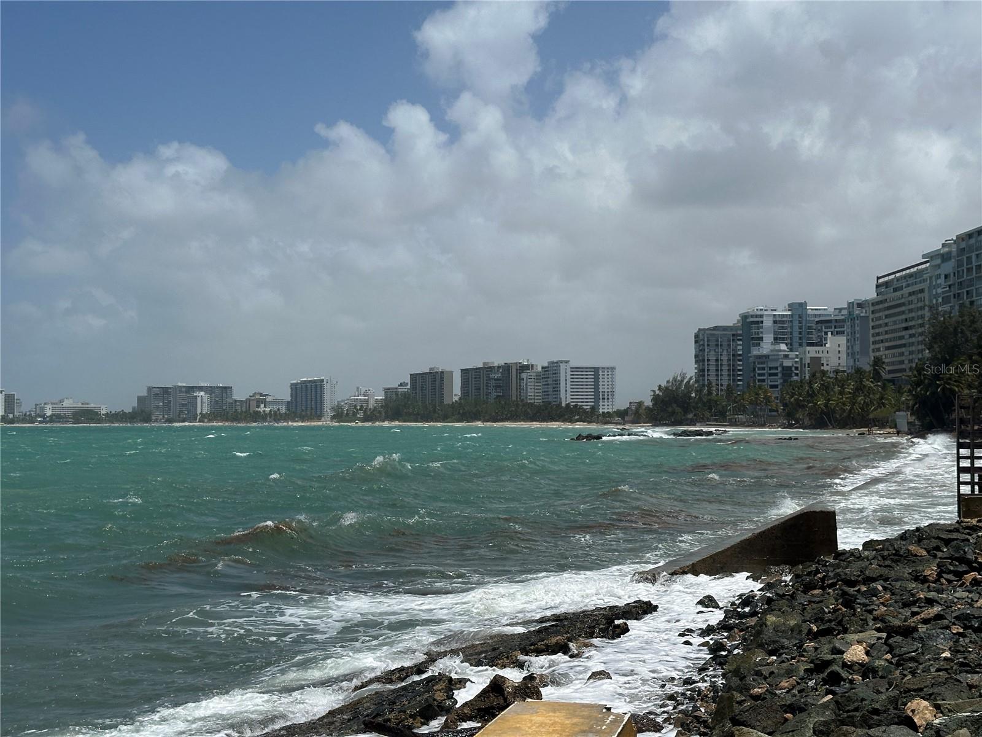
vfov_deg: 30.3
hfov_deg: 39.7
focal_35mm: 48
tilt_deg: +1.6
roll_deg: -0.9
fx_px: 1362
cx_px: 491
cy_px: 368
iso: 64
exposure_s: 1/9804
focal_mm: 6.86
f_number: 1.78
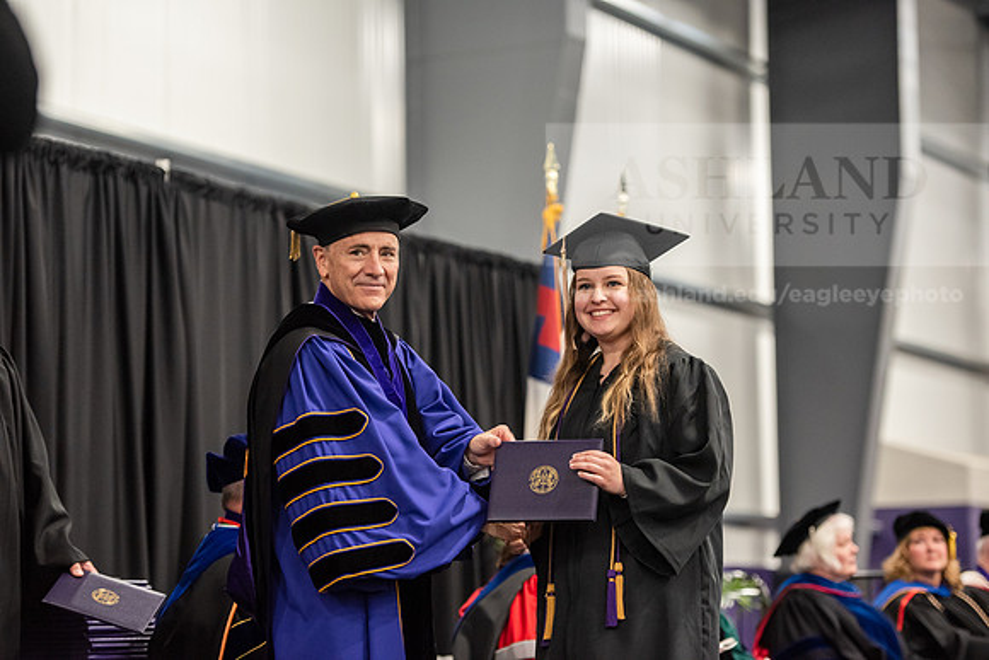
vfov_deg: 12.5
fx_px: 3023
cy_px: 330
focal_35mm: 110
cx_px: 494
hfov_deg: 18.6
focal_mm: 110
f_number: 3.2
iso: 2500
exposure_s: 1/200
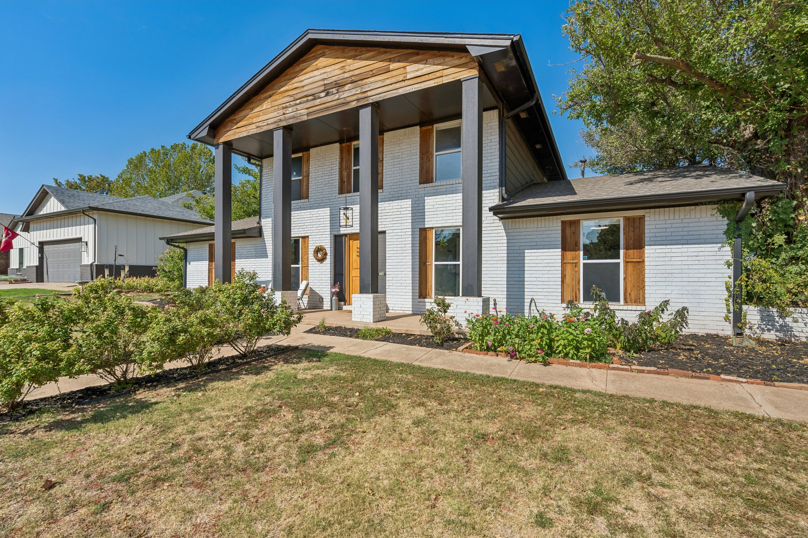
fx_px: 381
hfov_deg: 93.3
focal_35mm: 17
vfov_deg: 70.4
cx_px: 404
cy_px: 269
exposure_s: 1/800
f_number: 8
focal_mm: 17
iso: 200
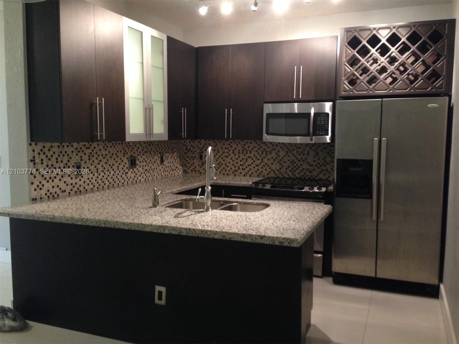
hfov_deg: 55.4
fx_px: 438
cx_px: 230
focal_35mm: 33
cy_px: 172
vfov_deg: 42.9
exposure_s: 1/20
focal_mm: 4.12
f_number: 2.4
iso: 250
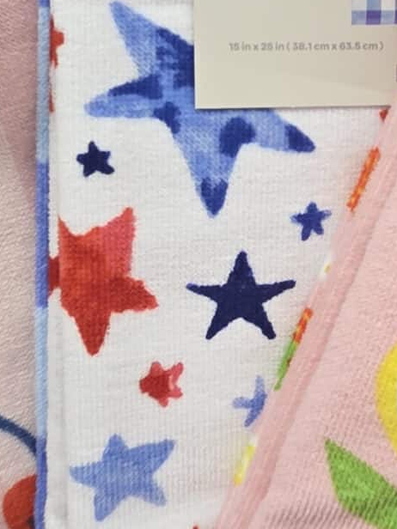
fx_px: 826
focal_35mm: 54
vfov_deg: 35.0
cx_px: 269
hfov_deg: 26.9
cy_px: 158
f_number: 2.2
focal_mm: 2.2
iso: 160
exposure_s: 1/60
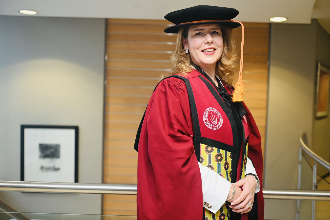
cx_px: 165
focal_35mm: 42
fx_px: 385
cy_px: 110
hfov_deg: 46.4
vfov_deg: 31.9
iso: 1000
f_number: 2.8
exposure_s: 1/125
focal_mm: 42
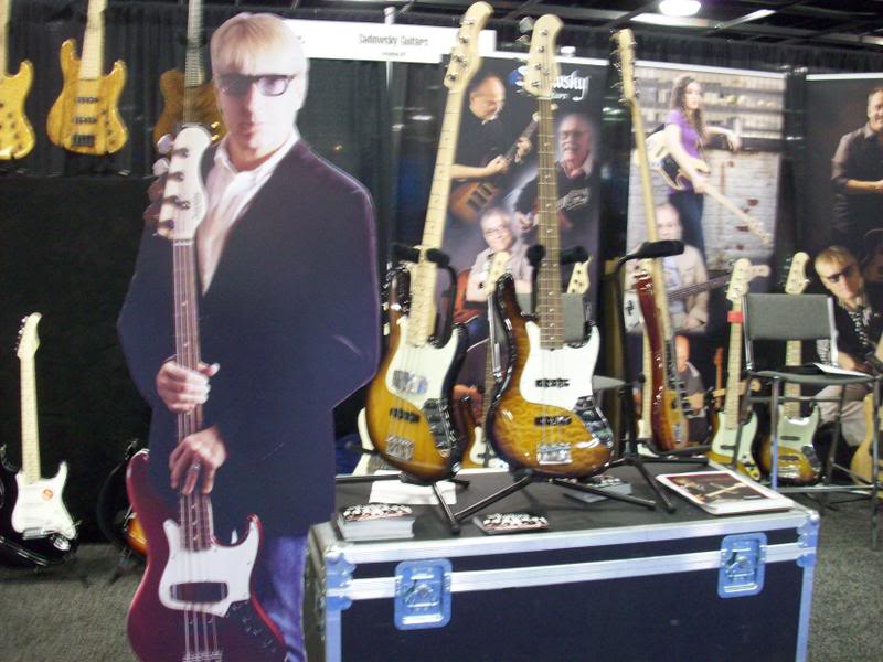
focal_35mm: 37
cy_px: 331
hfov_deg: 50.1
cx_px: 442
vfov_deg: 38.7
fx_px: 944
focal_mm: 6.2
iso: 184
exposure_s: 1/8
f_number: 2.8
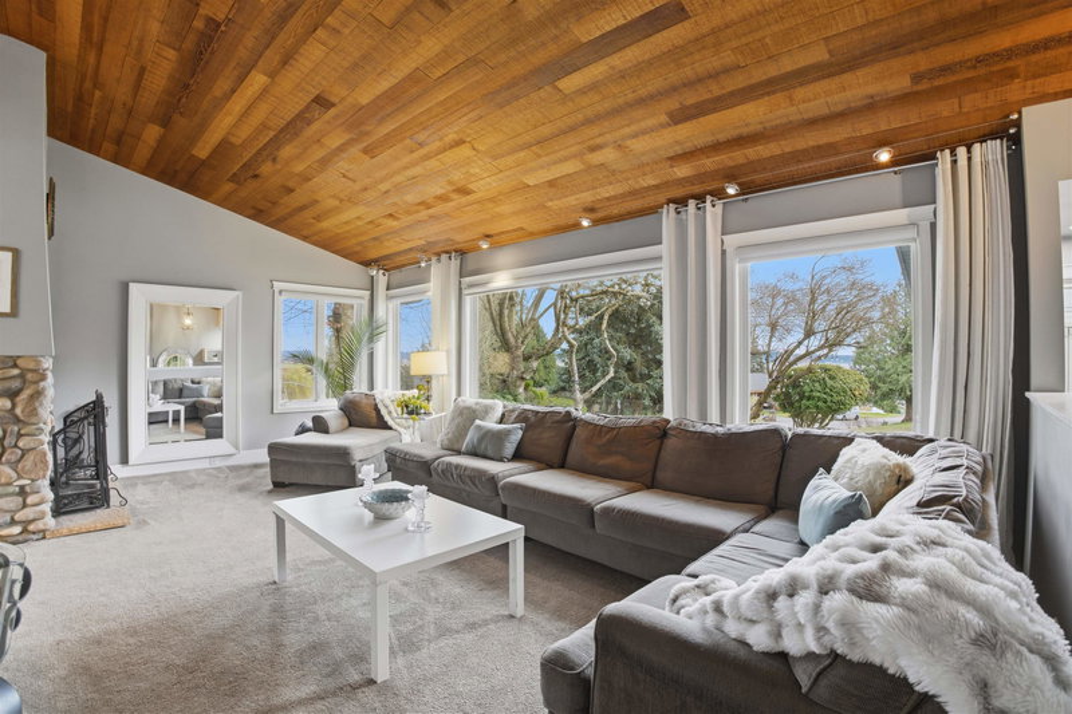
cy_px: 357
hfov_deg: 96.7
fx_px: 476
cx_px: 536
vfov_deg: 73.7
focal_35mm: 16
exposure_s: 1/125
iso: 250
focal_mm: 16
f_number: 6.3
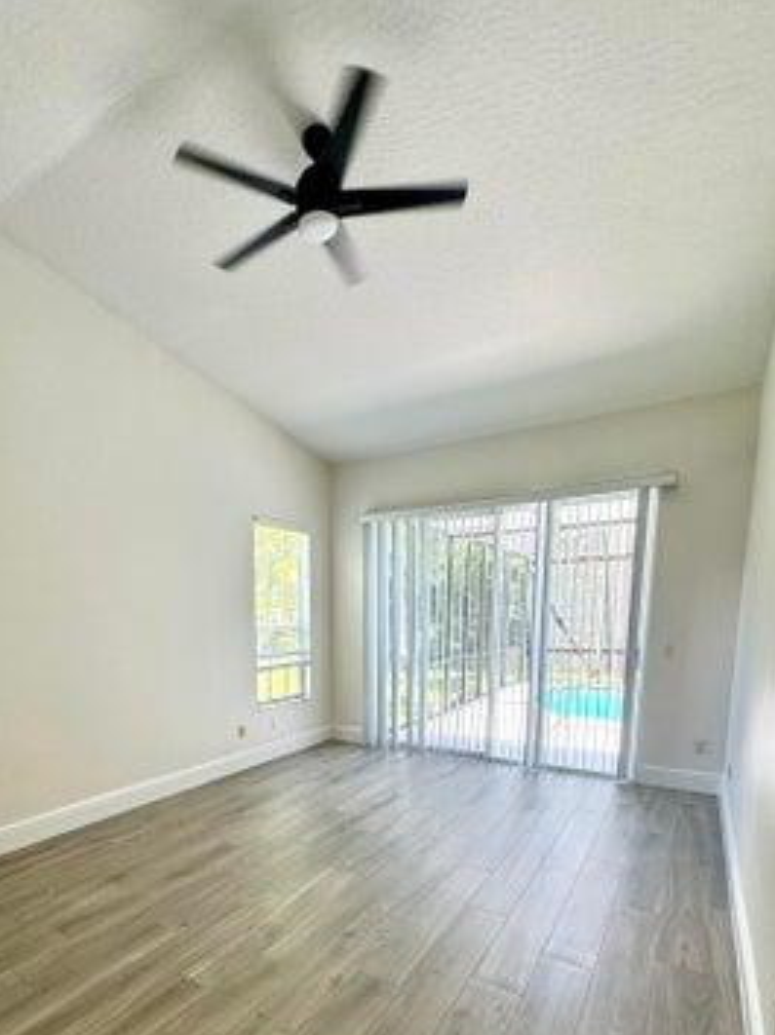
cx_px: 284
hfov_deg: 67.4
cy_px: 693
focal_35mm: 19
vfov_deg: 81.7
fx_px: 568
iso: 64
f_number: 2.2
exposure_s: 1/99
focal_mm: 2.22
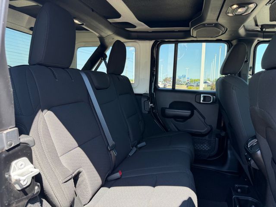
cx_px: 138
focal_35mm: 24
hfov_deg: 71.6
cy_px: 104
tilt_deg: -6.6
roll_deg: -0.9
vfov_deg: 56.8
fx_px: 191
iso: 80
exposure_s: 1/226
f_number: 1.78
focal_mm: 6.76
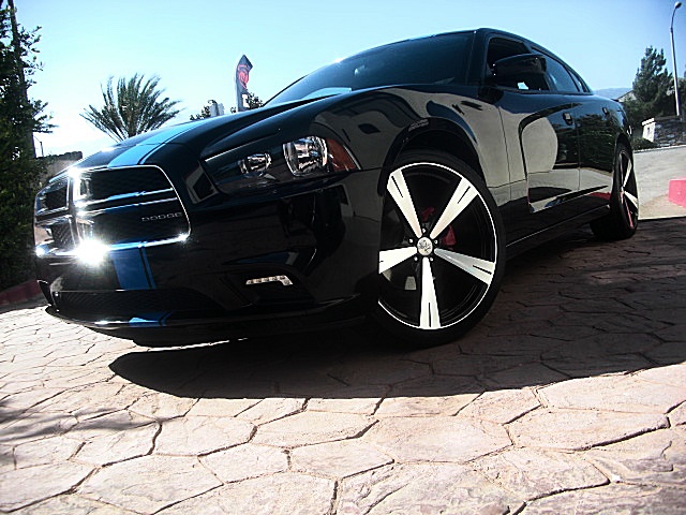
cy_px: 258
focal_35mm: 36
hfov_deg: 51.4
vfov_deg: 39.7
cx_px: 343
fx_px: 713
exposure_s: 1/400
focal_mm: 6.3
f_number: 2.8
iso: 50
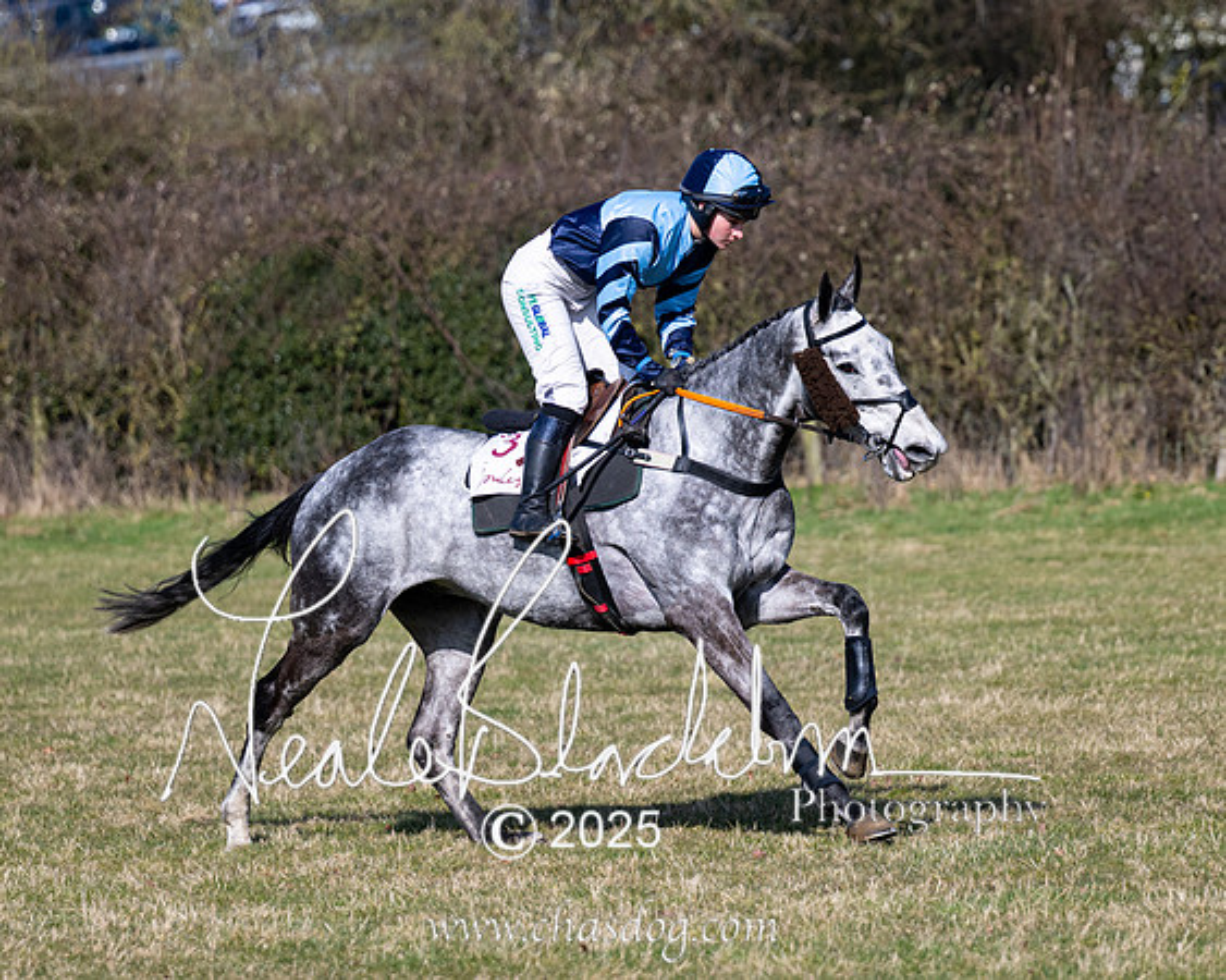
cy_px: 479
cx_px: 579
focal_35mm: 246
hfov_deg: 7.9
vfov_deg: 6.3
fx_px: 8933
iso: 200
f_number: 2.8
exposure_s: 1/5000
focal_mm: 125
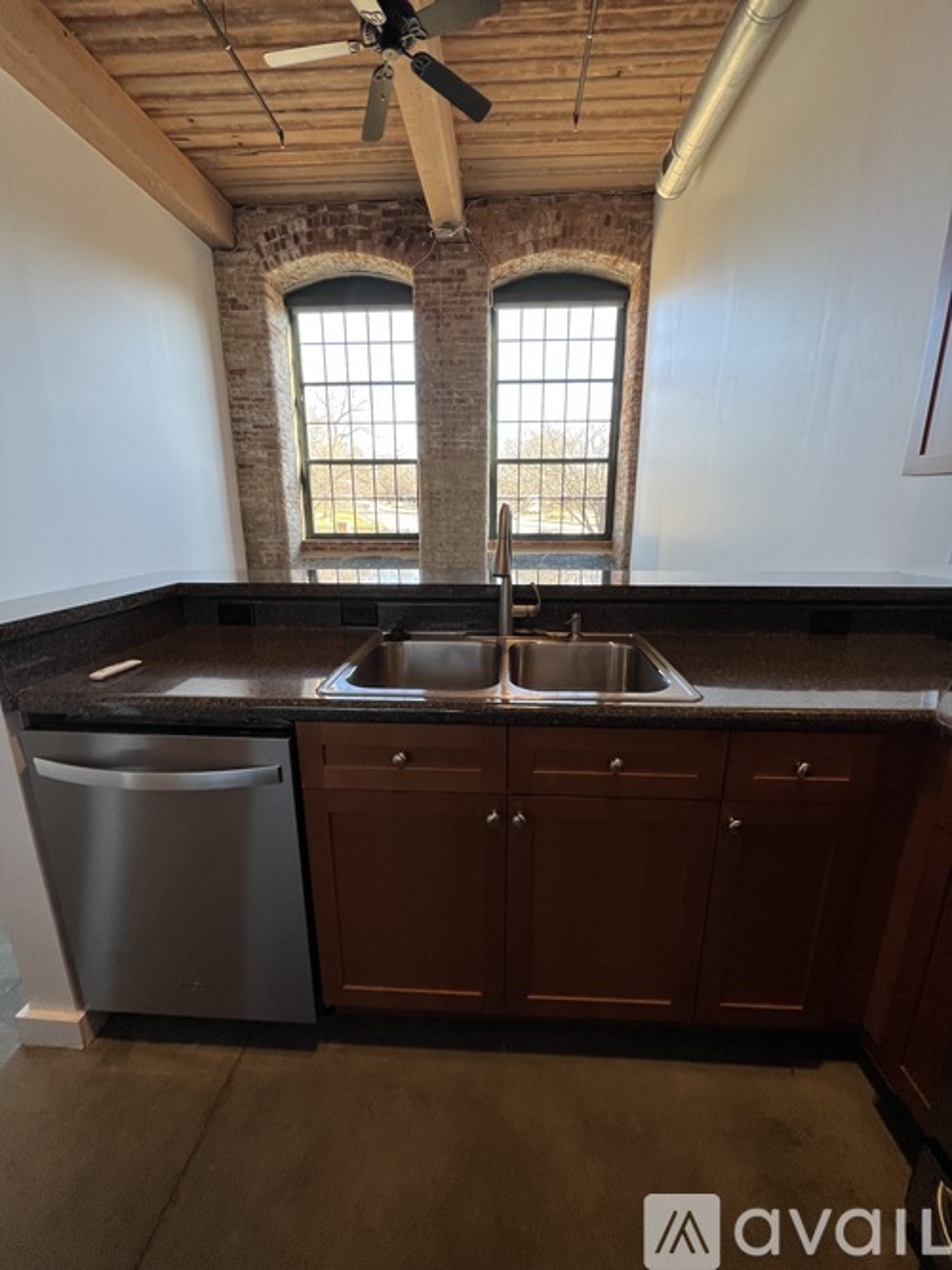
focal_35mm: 13
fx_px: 477
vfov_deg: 106.2
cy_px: 635
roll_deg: +0.4
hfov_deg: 89.9
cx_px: 476
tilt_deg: -13.9
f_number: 1.8
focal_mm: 1.57
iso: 125
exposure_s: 1/120
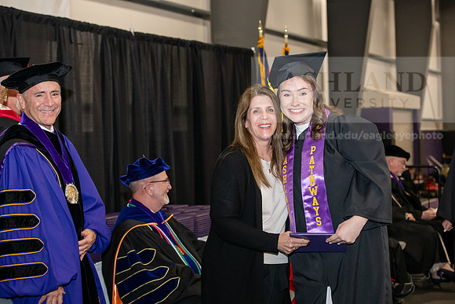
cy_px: 152
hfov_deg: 28.8
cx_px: 228
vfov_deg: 19.5
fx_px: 885
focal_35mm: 70
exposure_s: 1/200
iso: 2500
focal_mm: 70
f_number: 5
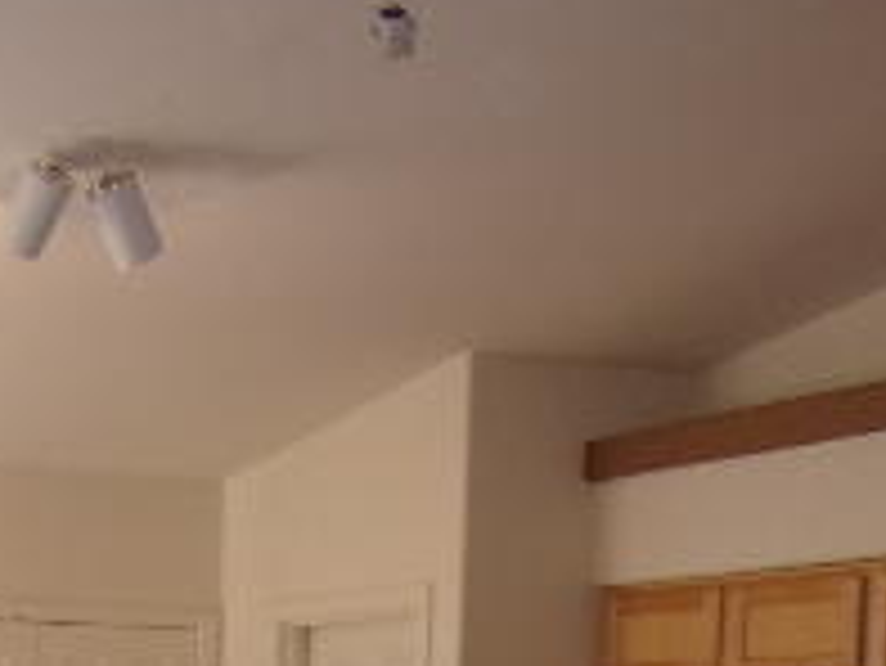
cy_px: 1017
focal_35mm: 78
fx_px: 1998
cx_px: -31
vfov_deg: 17.0
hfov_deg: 23.8
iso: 98
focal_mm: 4.3
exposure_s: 1/34
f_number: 3.3
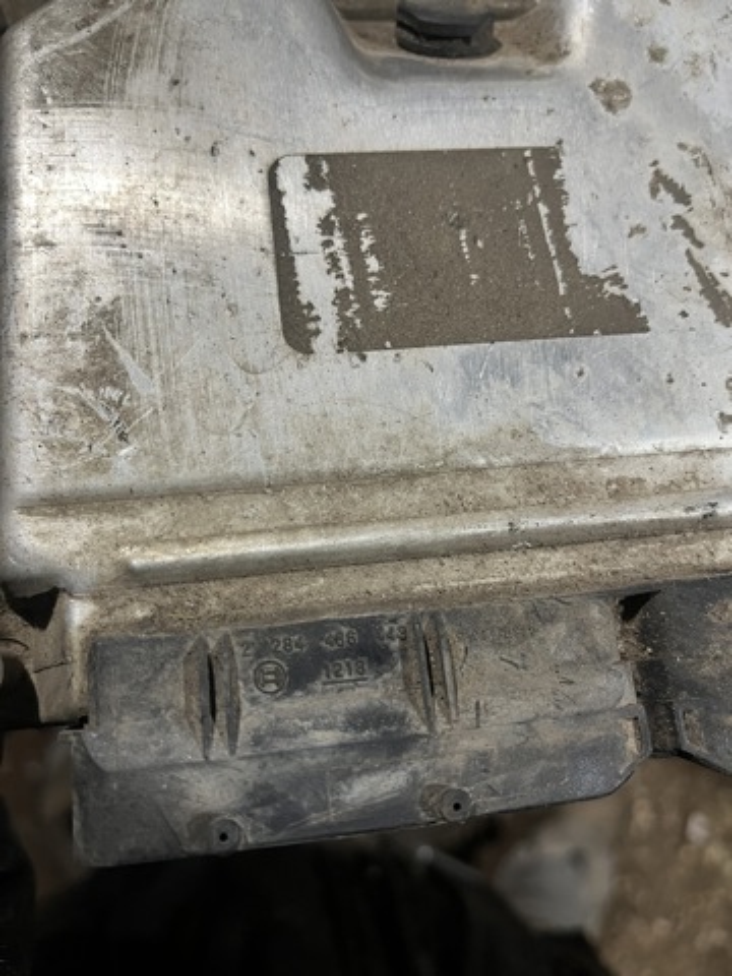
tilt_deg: -68.6
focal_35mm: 26
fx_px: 733
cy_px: 488
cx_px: 366
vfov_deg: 67.3
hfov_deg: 53.1
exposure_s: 1/50
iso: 200
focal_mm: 5.1
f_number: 1.6
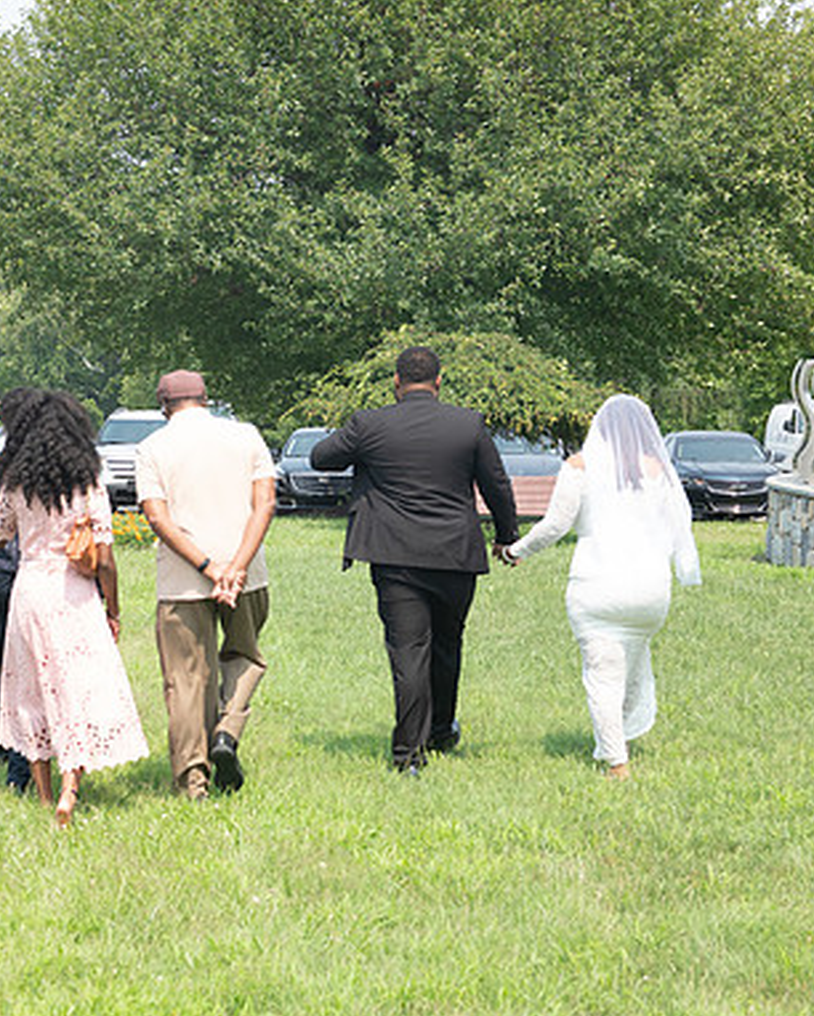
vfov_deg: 18.4
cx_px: 266
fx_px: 3129
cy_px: 509
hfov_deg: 14.8
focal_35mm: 104
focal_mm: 70
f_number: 6.3
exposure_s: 1/400
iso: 800
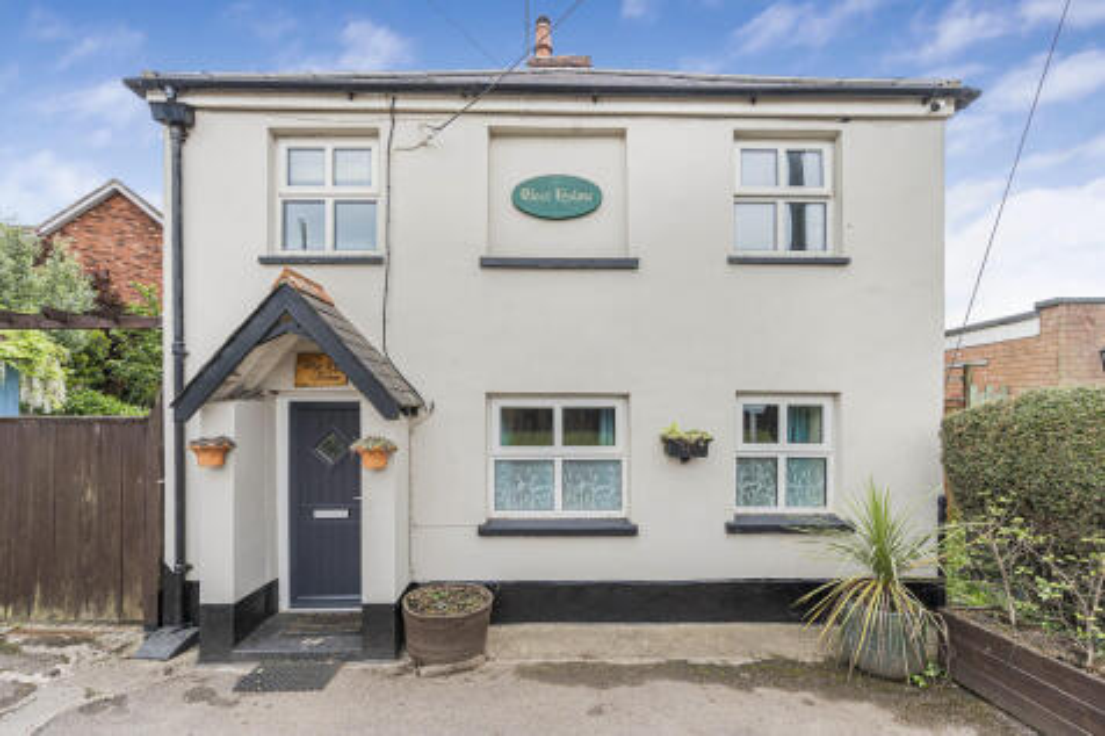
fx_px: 491
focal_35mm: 16
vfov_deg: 73.7
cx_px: 552
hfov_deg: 96.8
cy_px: 368
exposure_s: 1/60
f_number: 8
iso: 100
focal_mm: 16
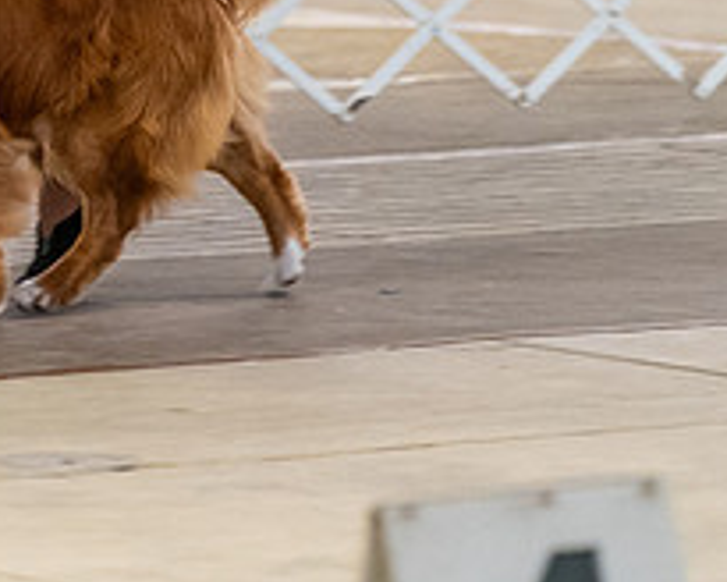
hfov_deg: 3.2
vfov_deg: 2.6
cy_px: -167
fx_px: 12996
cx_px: -158
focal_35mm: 604
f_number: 3.5
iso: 6400
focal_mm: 195
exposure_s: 1/250
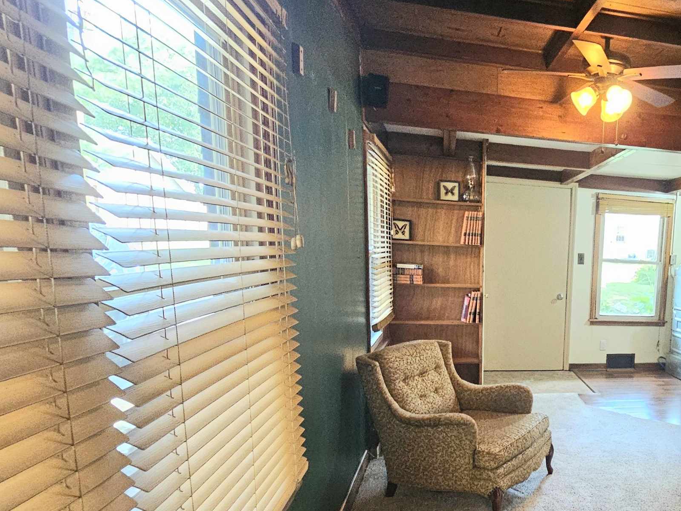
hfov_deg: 60.5
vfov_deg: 53.8
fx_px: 492
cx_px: 593
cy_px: 340
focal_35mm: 25
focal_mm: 2.2
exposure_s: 1/40
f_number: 2.2
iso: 320
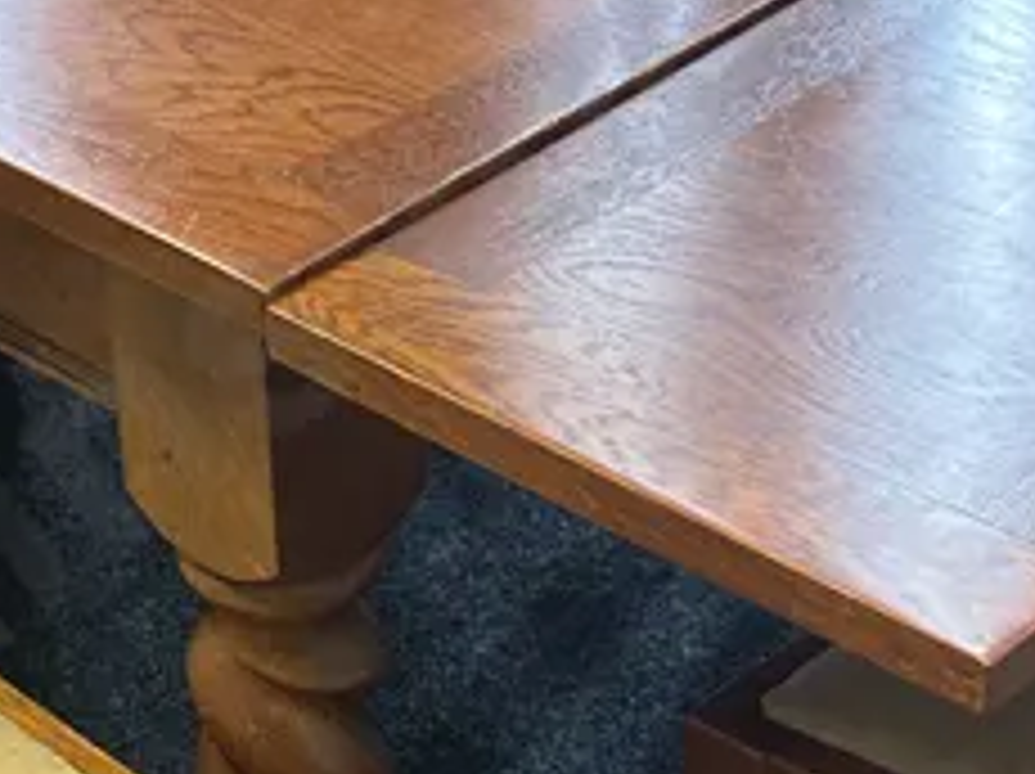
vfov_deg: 13.8
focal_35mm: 107
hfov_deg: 18.2
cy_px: 382
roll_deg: +5.2
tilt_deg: -33.4
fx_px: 3196
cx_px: 216
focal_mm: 6.86
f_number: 1.78
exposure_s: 1/50
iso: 160
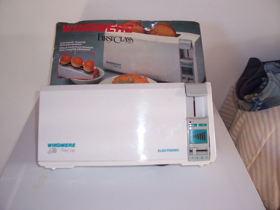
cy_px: 105
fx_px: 275
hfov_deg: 54.0
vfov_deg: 41.8
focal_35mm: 34
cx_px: 140
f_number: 2.7
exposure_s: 1/60
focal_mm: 5.6
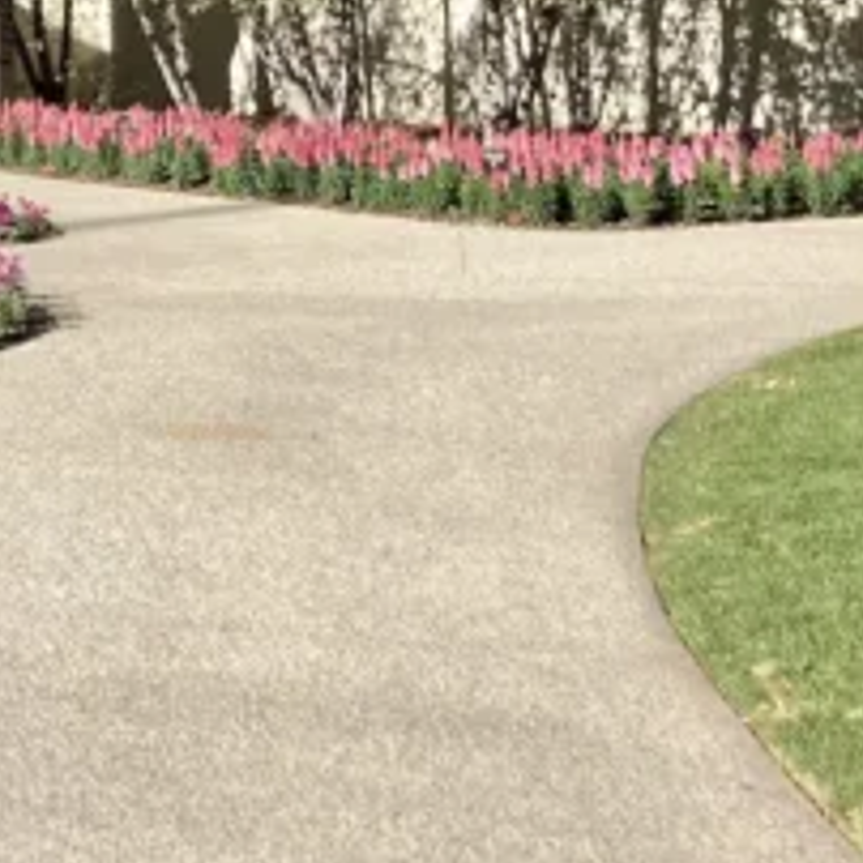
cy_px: 98
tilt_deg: +0.6
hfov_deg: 16.5
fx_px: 2651
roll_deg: +1.7
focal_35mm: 94
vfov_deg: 18.2
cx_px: -517
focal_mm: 3.99
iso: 20
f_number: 1.8
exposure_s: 1/1116
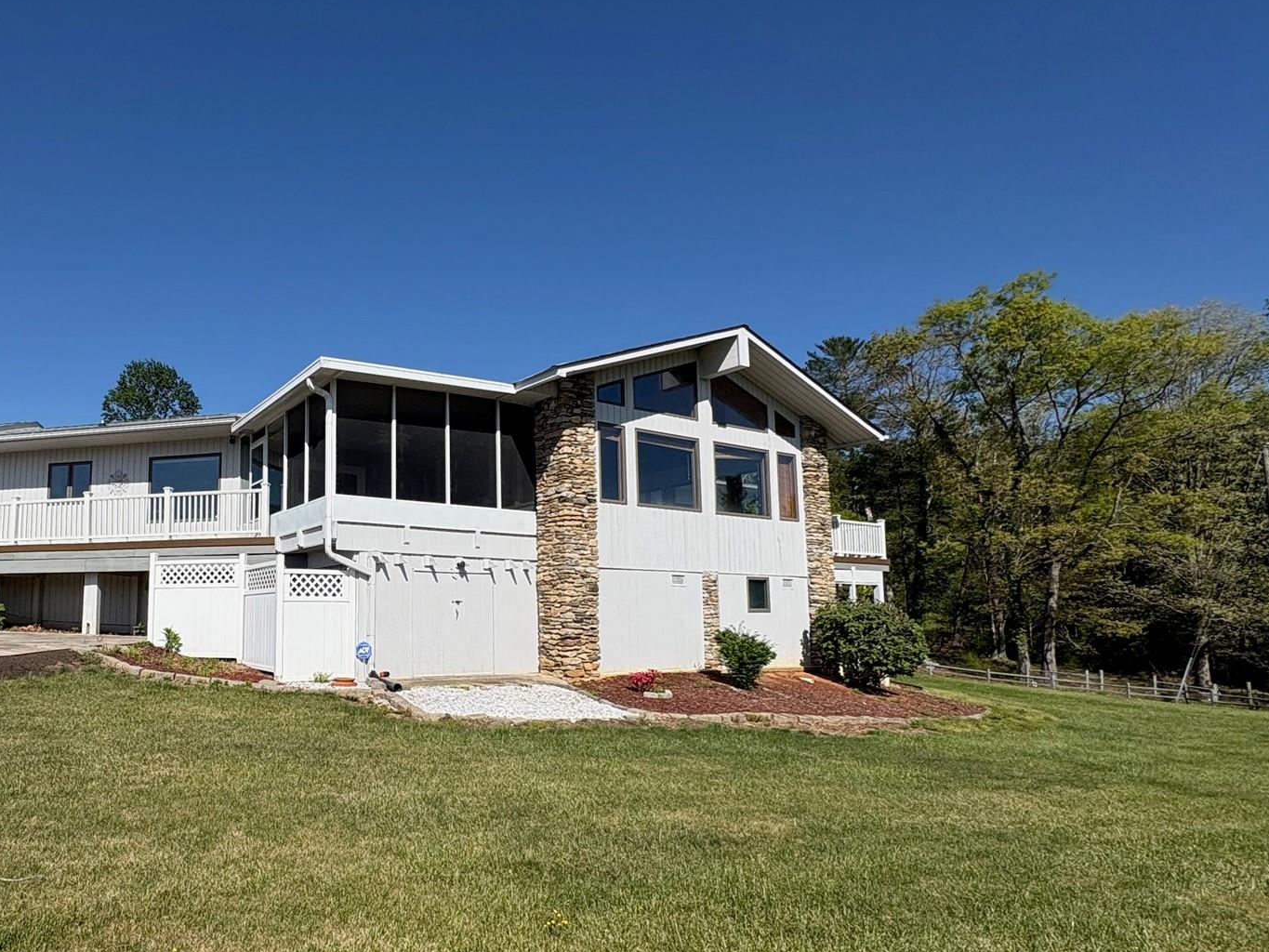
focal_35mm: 21
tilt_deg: +5.0
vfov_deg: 63.2
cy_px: 538
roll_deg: +3.2
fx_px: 770
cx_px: 383
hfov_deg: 75.5
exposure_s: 1/3906
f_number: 2.2
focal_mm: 2.22
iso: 50
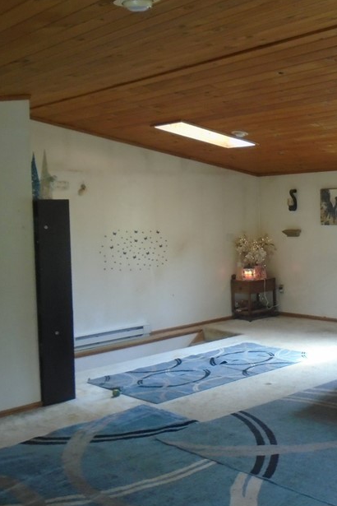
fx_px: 632
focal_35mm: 45
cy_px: 221
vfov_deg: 43.5
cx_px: 288
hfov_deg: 28.9
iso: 250
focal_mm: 4.6
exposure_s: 1/40
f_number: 3.2
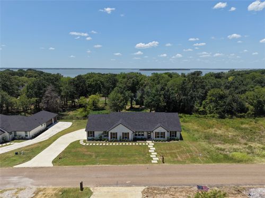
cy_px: 99
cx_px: 132
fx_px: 184
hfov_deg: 71.6
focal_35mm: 24
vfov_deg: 56.8
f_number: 1.8
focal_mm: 8.67
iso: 200
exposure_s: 1/6000
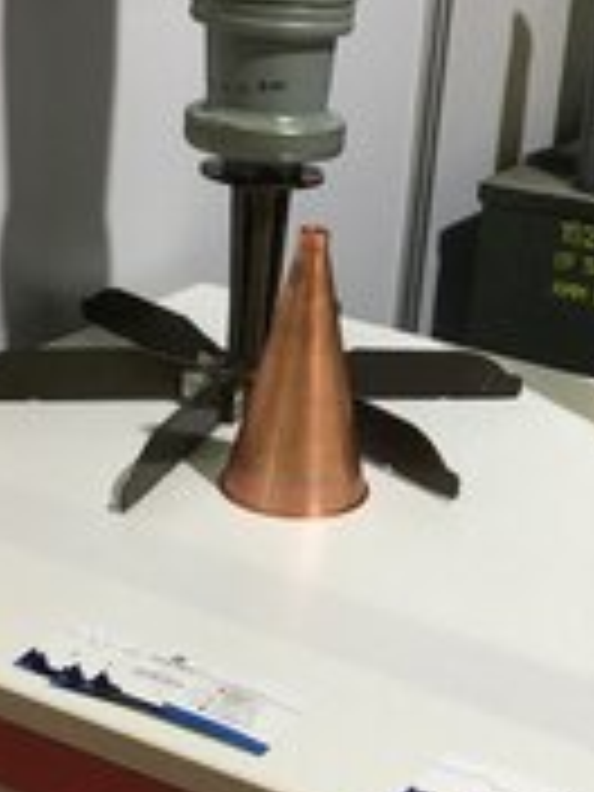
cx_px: 436
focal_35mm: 66
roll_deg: -5.9
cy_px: 356
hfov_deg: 22.1
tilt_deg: -18.2
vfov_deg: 29.4
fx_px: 1510
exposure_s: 1/33
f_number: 2.2
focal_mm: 4.15
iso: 40
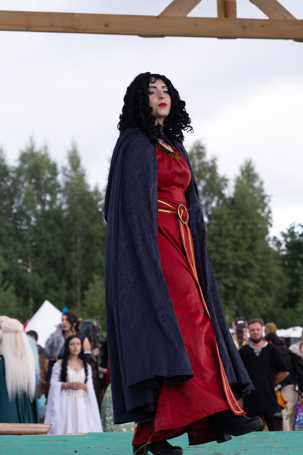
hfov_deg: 13.0
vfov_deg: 19.5
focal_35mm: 105
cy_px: 222
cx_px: 178
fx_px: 1325
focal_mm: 55
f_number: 3.6
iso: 800
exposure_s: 1/800
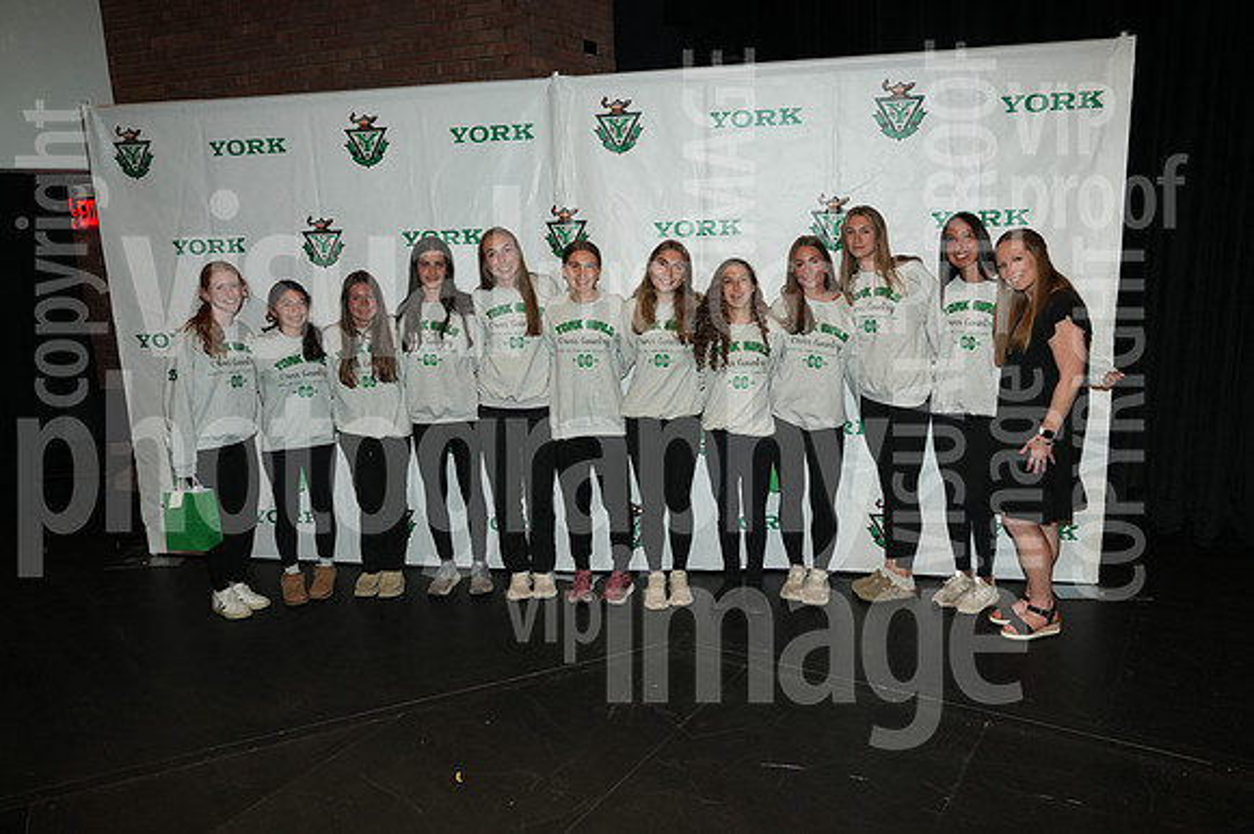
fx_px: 940
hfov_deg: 67.4
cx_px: 627
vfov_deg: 47.9
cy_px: 417
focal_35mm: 27
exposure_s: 1/80
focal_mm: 18
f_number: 8
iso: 1000
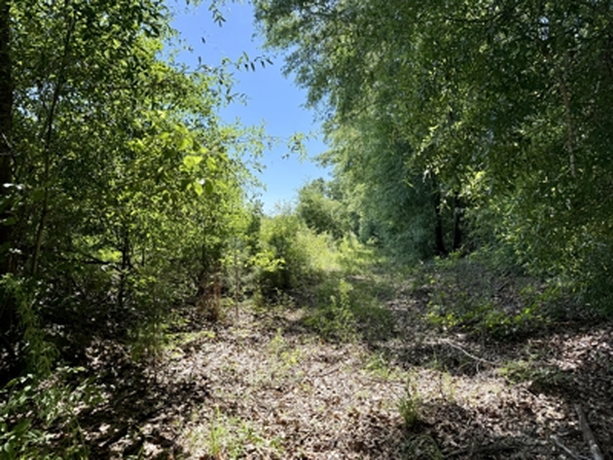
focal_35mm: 24
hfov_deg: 71.6
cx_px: 306
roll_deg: -0.1
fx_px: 425
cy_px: 230
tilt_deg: +1.6
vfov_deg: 56.8
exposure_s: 1/1727
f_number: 1.78
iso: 100
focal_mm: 6.76
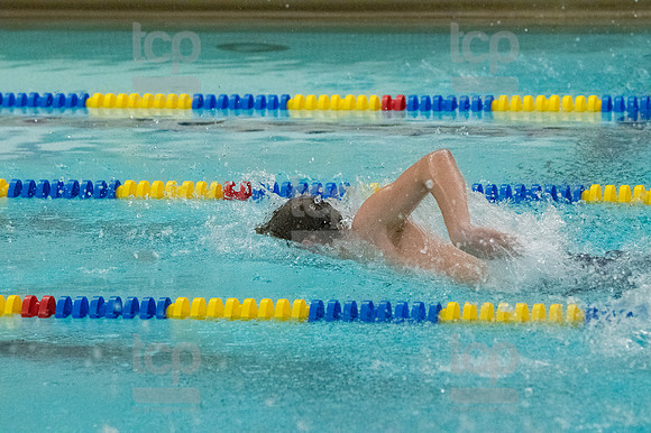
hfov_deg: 6.9
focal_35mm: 300
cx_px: 326
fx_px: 5422
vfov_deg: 4.6
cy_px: 216
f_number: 5
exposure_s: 1/1250
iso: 10000
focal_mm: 200
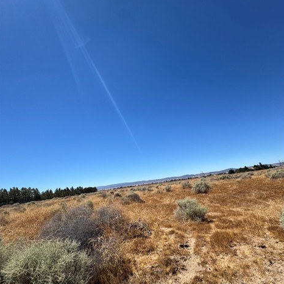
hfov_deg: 84.0
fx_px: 158
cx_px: 143
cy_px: 143
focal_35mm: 17
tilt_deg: +17.7
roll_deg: +6.7
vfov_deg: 84.0
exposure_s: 1/2770
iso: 50
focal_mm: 2.22
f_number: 2.2
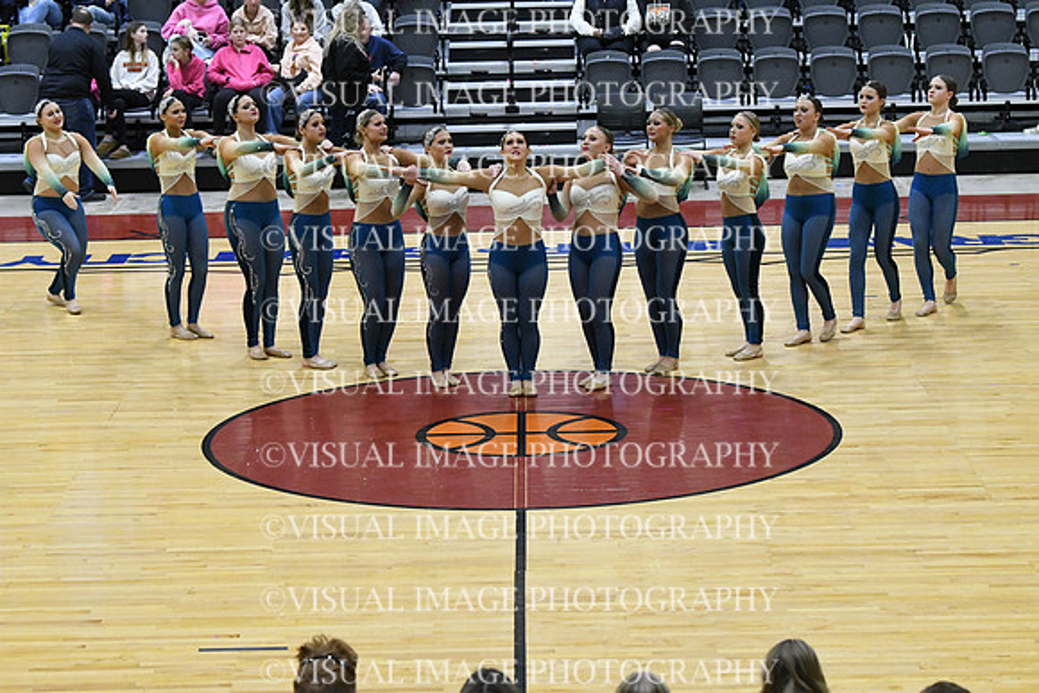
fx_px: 3031
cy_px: 346
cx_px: 520
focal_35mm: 105
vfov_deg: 13.0
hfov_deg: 19.5
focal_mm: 70
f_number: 4
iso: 6400
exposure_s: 1/500
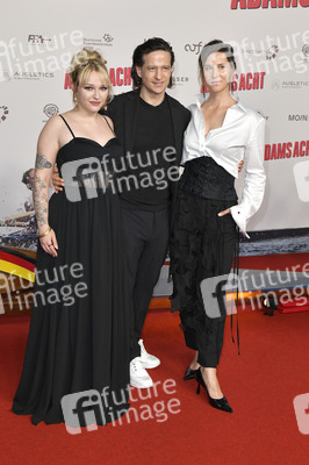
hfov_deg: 30.5
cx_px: 154
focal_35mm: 44
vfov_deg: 44.5
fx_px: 567
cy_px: 232
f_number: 7.1
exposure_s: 1/160
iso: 1600
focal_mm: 44
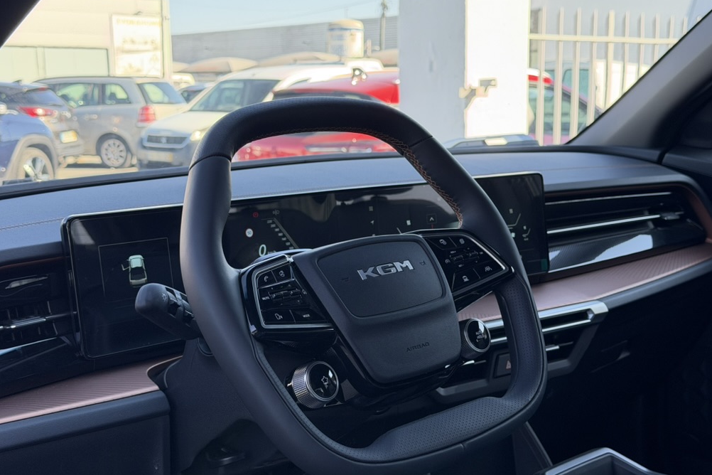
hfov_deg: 38.9
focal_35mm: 51
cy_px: 268
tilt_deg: -10.1
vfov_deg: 26.5
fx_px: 1009
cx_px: 352
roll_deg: +0.7
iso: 80
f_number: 1.78
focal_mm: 6.76
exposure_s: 1/289
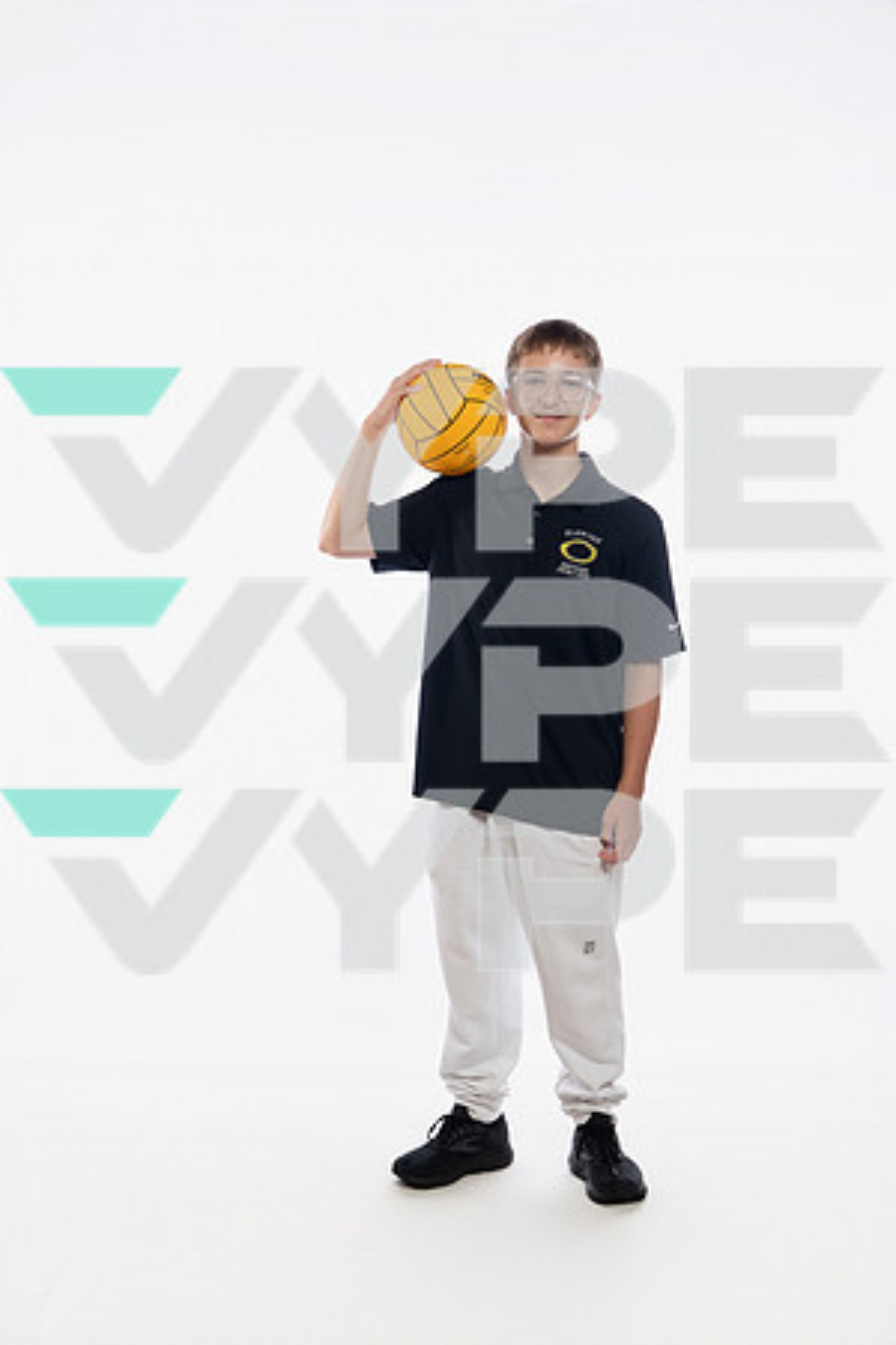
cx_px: 448
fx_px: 1867
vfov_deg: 39.6
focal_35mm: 50
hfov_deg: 27.0
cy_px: 672
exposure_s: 1/250
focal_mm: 50
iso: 640
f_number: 5.6
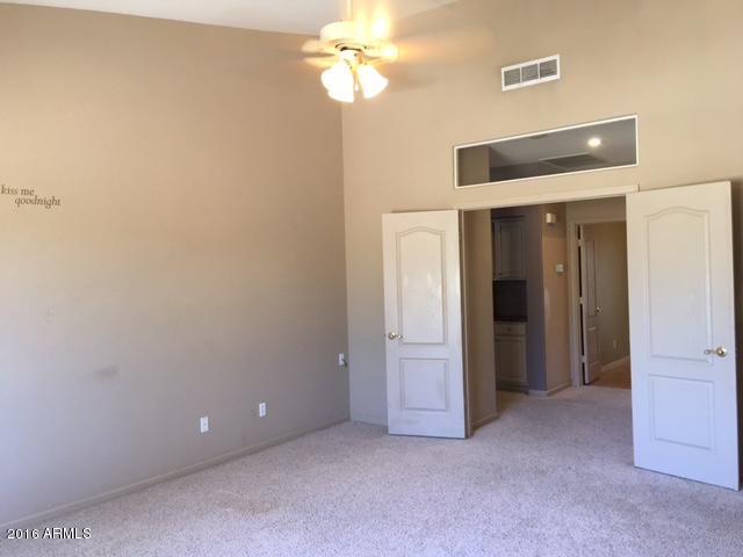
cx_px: 372
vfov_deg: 48.2
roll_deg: +0.7
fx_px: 622
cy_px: 278
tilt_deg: +0.3
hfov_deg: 61.7
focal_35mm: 29
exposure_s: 1/30
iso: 80
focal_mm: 4.15
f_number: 2.2
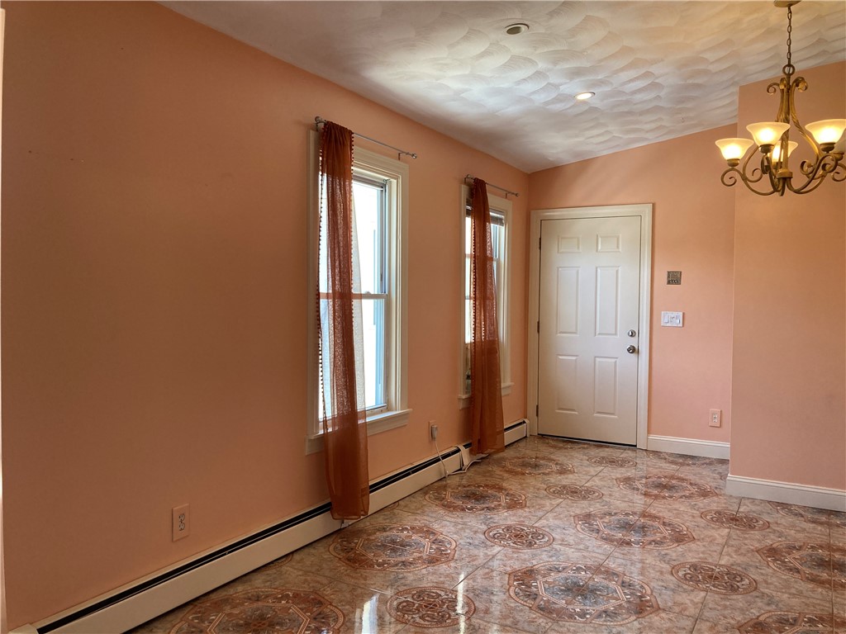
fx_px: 684
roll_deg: -1.5
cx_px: 423
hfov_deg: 63.4
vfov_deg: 49.7
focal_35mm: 28
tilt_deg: +0.8
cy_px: 317
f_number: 1.8
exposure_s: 1/120
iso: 80
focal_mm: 3.99
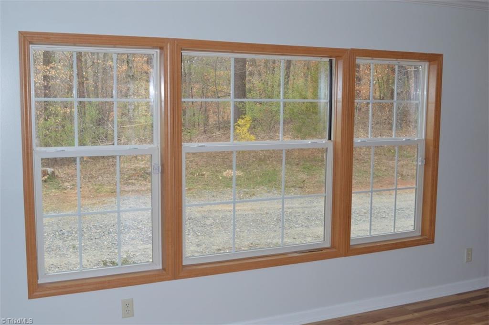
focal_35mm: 42
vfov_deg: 31.8
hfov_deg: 46.5
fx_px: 570
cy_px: 162
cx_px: 244
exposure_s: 1/200
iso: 400
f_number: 7.1
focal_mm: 28
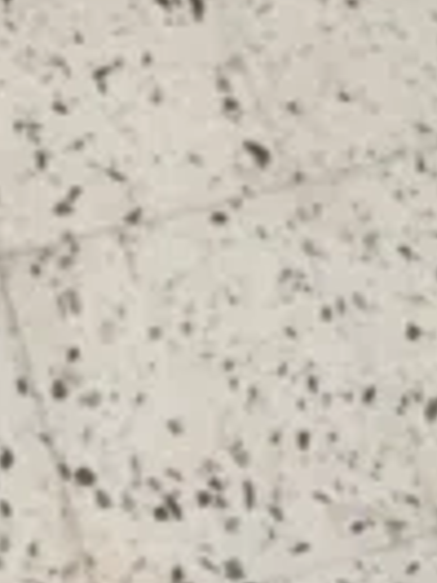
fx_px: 1330
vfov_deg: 21.2
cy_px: -274
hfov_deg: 17.5
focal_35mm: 79
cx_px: -137
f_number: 1.8
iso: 321
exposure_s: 1/30
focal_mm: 3.59
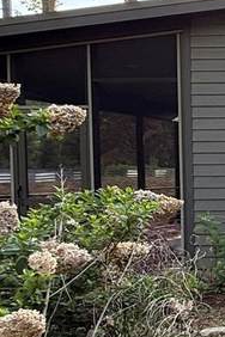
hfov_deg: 15.0
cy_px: 192
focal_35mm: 66
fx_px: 619
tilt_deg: -1.9
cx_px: 497
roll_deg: +0.5
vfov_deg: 30.5
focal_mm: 2.22
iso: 64
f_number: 2.2
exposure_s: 1/116
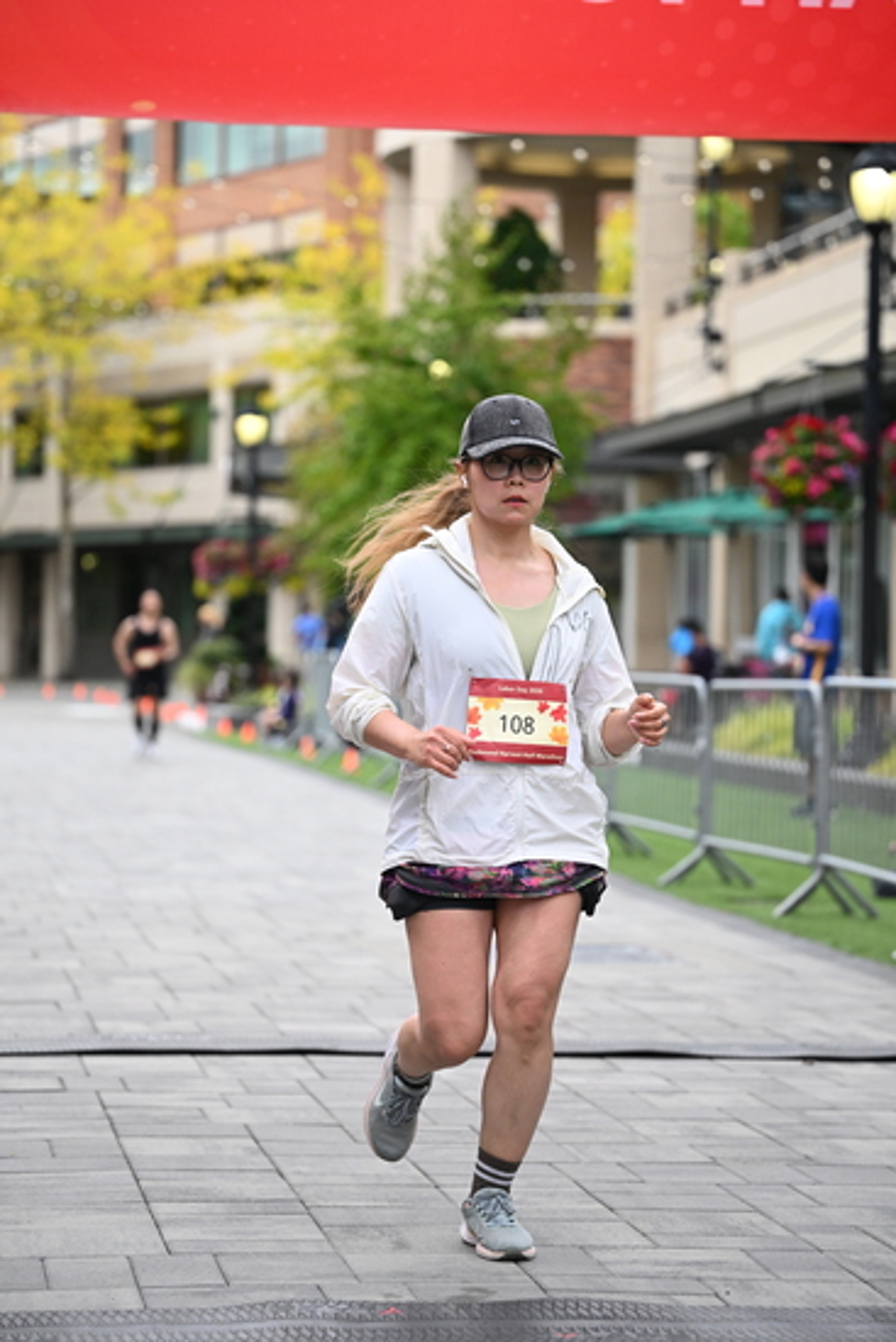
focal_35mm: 93
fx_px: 3470
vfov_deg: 21.9
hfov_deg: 14.7
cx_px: 448
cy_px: 671
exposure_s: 1/5000
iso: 1600
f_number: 2.8
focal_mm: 93
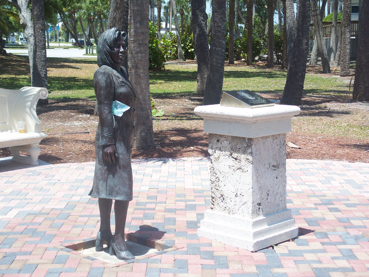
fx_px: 746
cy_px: 138
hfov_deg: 27.8
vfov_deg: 21.0
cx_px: 184
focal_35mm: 70
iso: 64
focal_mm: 14.7
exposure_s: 1/500
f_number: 3.2
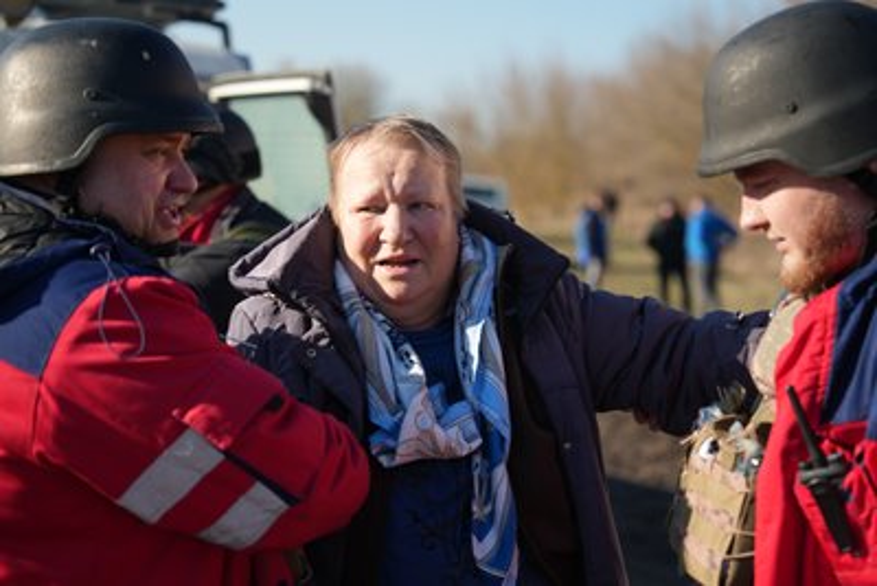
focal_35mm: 70
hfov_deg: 28.8
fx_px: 1706
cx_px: 438
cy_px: 293
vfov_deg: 19.5
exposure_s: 1/100
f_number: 2.8
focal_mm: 70
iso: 100
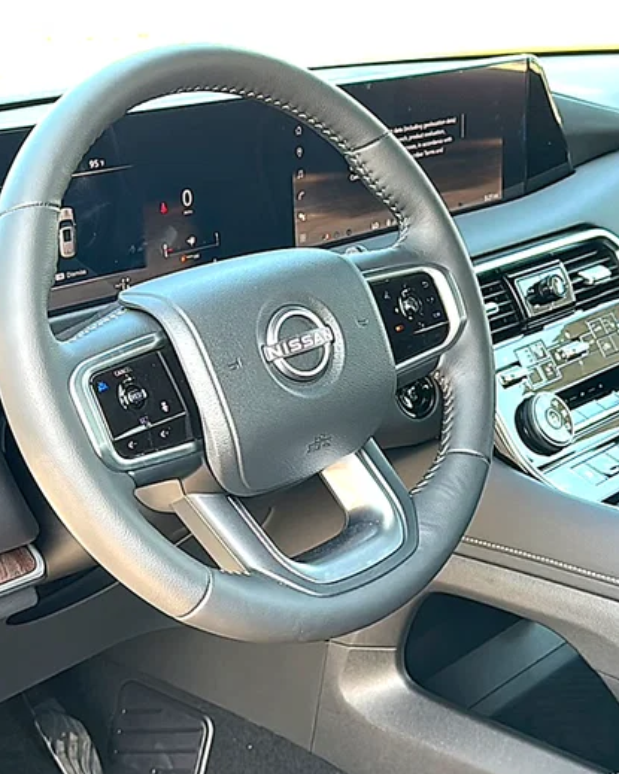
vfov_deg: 37.3
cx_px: 397
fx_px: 1145
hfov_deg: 30.1
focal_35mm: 50
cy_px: 390
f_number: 1.78
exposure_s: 1/219
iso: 100
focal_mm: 6.86
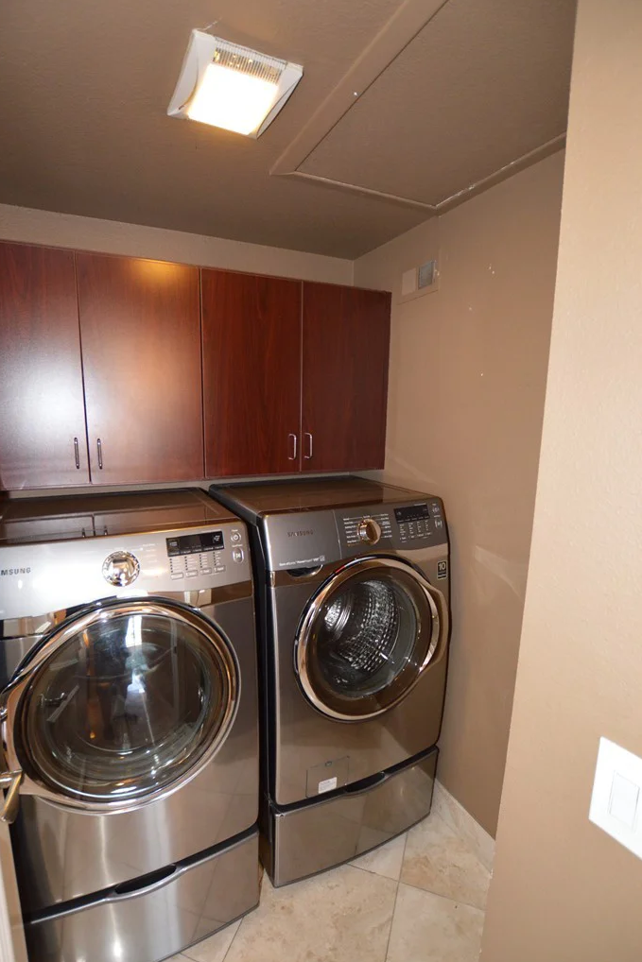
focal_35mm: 16
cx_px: 303
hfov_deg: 73.7
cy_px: 498
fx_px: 428
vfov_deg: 96.7
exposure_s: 1/60
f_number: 3.5
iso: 1400
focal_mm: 10
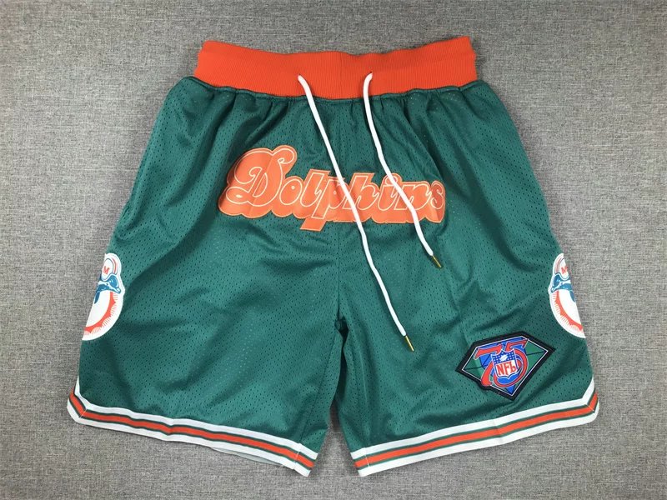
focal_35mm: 28
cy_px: 250
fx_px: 540
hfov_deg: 63.4
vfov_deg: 49.7
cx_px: 334
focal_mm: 3.99
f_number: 1.8
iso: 40
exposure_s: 1/100
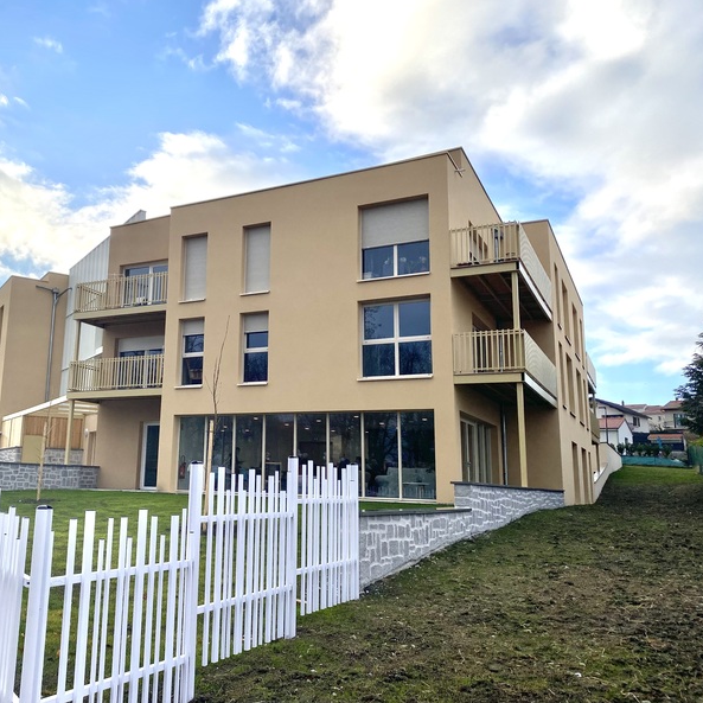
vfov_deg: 52.5
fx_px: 712
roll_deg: -2.4
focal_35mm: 31
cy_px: 349
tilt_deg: +10.8
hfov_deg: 51.7
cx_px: 244
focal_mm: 4.25
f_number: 1.8
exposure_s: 1/2571
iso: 32
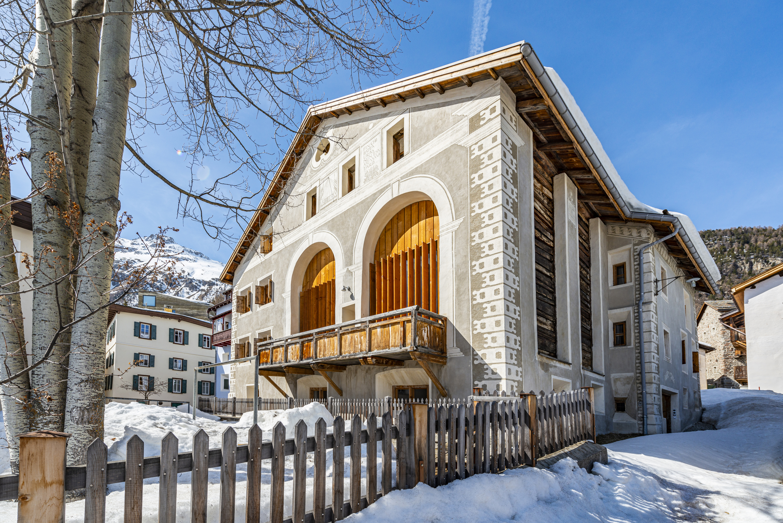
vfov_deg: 81.3
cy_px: 262
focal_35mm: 14
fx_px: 305
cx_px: 392
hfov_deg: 104.2
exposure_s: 1/400
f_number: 8
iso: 100
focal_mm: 14
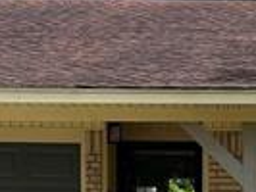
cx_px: 320
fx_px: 1480
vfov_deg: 7.3
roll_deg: -0.1
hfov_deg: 9.7
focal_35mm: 200
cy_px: 300
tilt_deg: -2.2
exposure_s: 1/2632
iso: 50
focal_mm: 5.7
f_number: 1.5
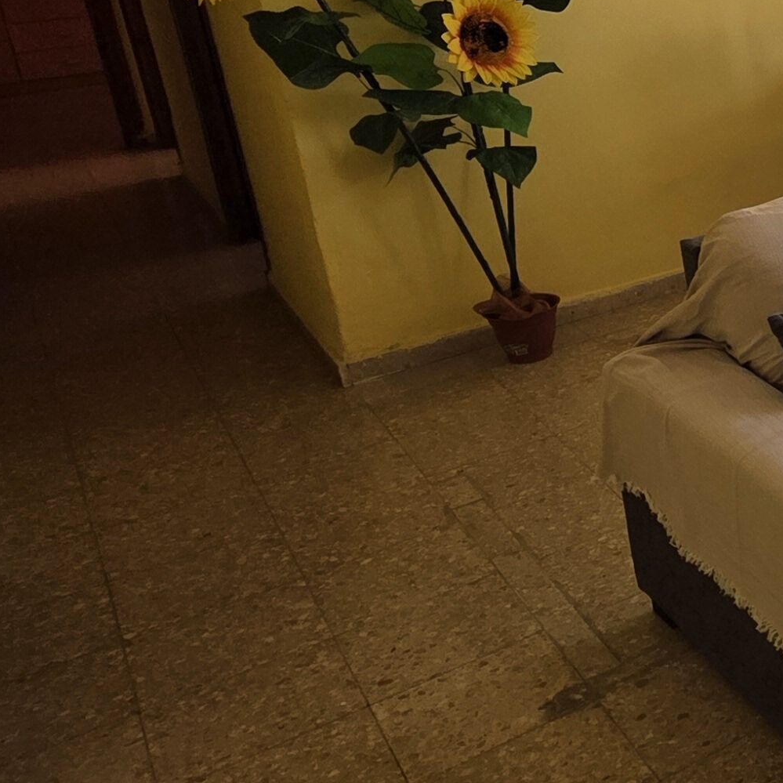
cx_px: 1262
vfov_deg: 35.6
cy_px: 153
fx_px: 1177
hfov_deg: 24.9
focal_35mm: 46
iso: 40
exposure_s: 1/489
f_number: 1.9
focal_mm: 2.2
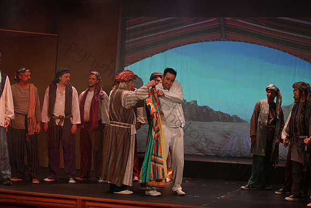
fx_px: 734
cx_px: 156
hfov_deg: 23.9
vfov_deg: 16.1
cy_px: 104
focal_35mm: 85
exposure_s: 1/160
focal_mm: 85
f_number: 2.8
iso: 640
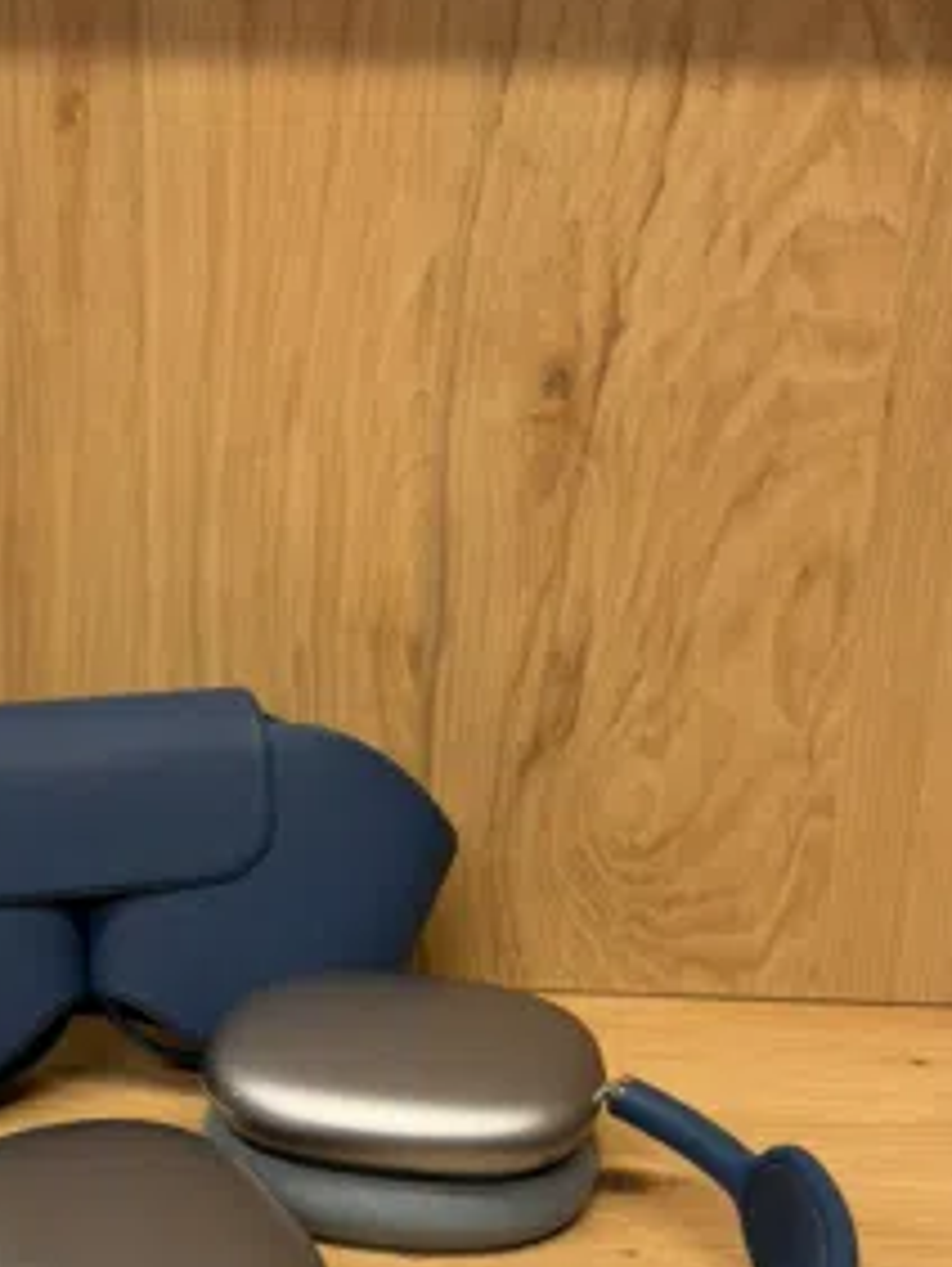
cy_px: 885
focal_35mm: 68
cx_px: 314
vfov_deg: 28.3
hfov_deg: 21.6
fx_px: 2490
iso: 160
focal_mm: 6.76
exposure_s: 1/50
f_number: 1.78
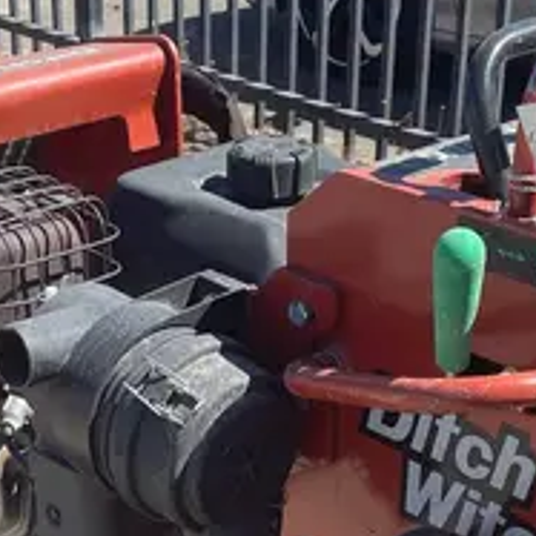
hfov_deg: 19.3
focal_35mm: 90
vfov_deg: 18.8
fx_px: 1577
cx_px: 195
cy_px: 532
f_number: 1.6
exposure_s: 1/1689
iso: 32
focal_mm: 4.2
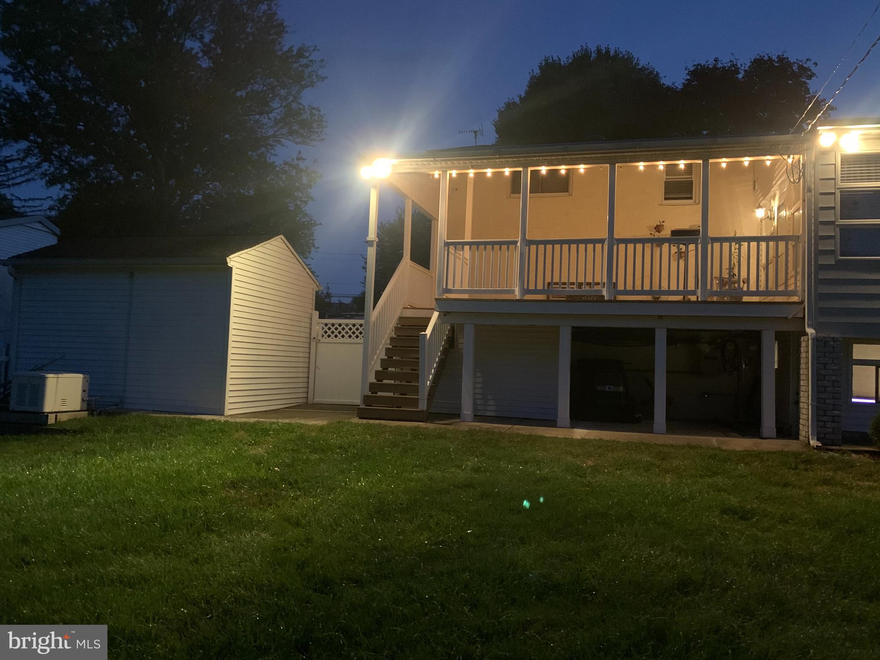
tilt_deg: +3.8
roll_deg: -3.4
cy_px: 330
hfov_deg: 67.3
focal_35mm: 26
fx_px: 661
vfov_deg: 53.1
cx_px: 440
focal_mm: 4.25
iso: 640
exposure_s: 1/20
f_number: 1.8
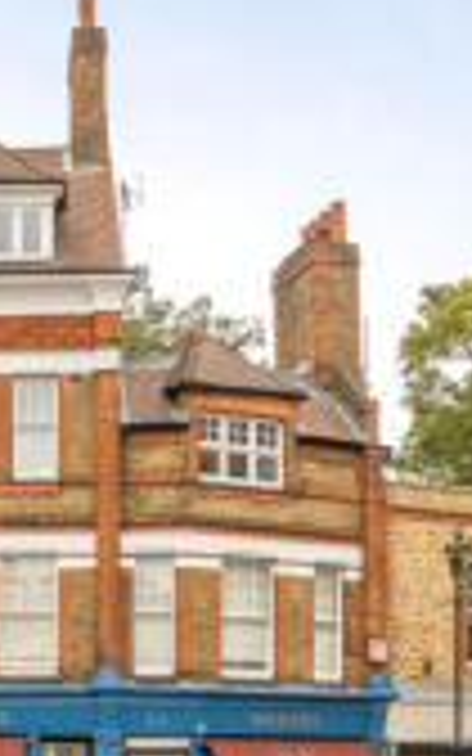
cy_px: 452
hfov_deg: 21.1
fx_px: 1132
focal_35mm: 55
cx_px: -162
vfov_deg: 36.8
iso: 400
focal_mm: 13
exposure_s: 1/125
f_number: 8
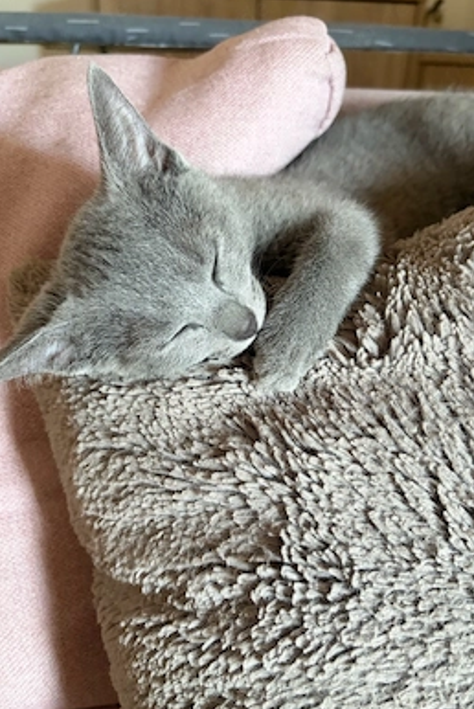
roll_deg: -2.6
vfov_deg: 65.4
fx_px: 552
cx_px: 255
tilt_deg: -30.2
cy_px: 347
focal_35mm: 28
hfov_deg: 46.4
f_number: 1.6
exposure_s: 1/60
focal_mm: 5.96
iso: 400
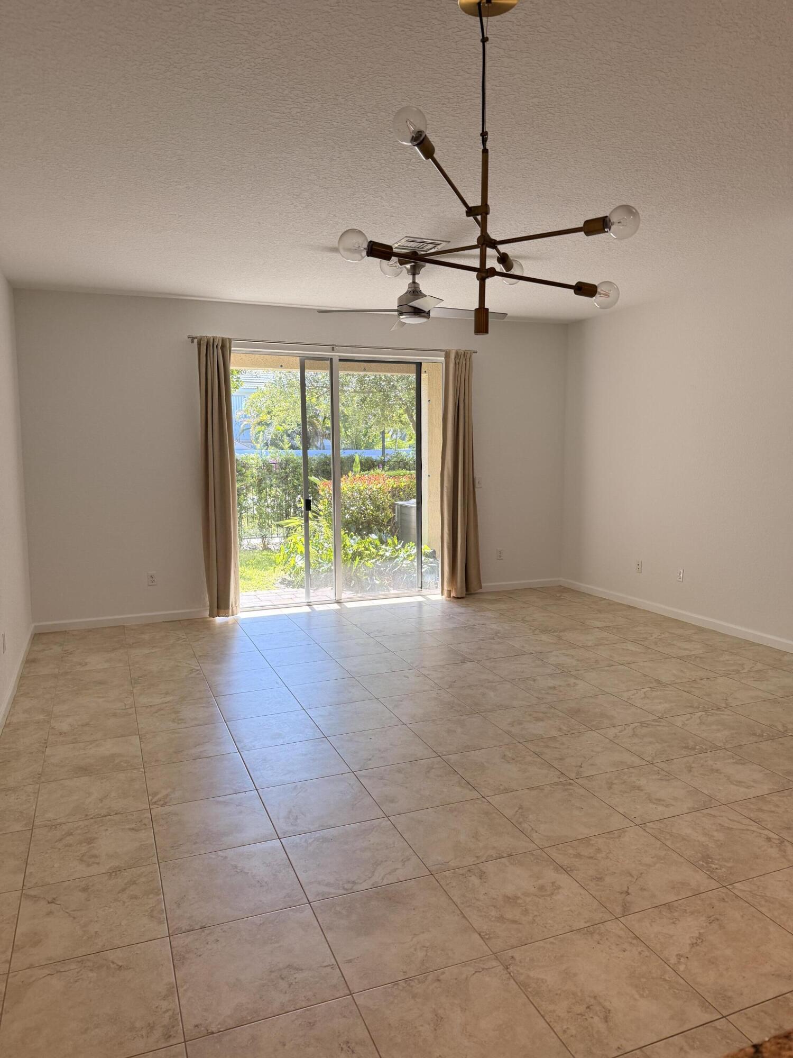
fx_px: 733
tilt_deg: -7.7
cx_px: 396
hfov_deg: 56.8
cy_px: 529
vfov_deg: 71.6
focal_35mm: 24
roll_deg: +1.1
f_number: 1.78
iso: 160
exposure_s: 1/240
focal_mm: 6.76
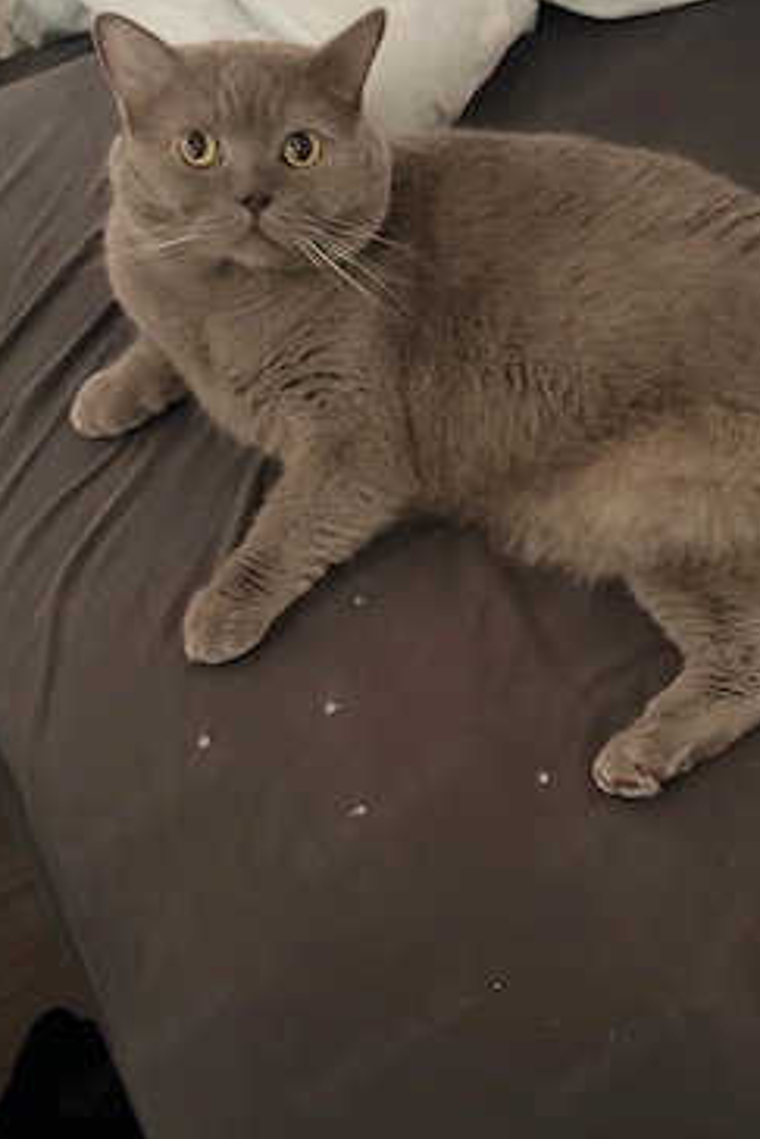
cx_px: 453
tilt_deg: -58.6
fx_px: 1518
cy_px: 591
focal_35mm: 48
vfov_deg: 41.1
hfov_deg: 28.0
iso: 800
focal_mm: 6.76
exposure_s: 1/15
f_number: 1.78
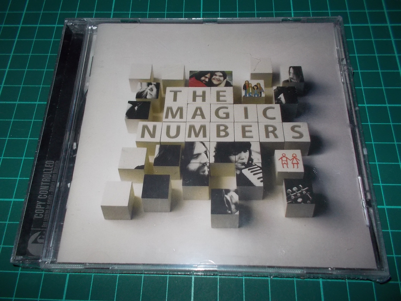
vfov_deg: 48.2
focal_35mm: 29
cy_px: 150
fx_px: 336
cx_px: 200
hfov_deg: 61.7
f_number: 3.3
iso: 200
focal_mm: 4.1
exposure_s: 1/30
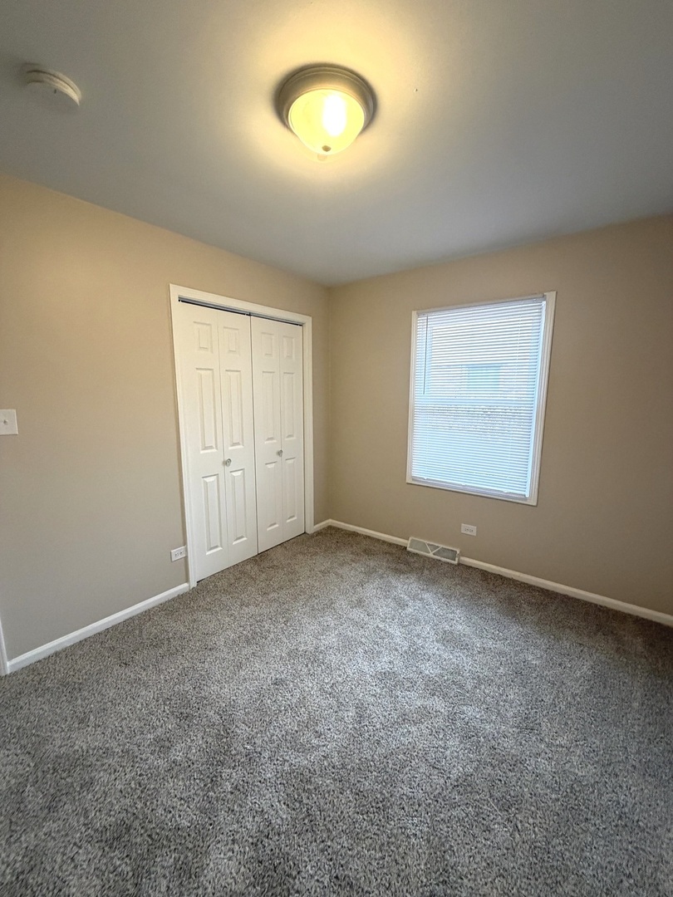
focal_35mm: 14
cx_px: 336
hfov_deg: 85.7
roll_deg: -1.1
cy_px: 448
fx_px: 363
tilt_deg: -7.3
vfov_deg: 102.1
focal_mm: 2.22
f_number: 2.2
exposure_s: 1/60
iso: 320
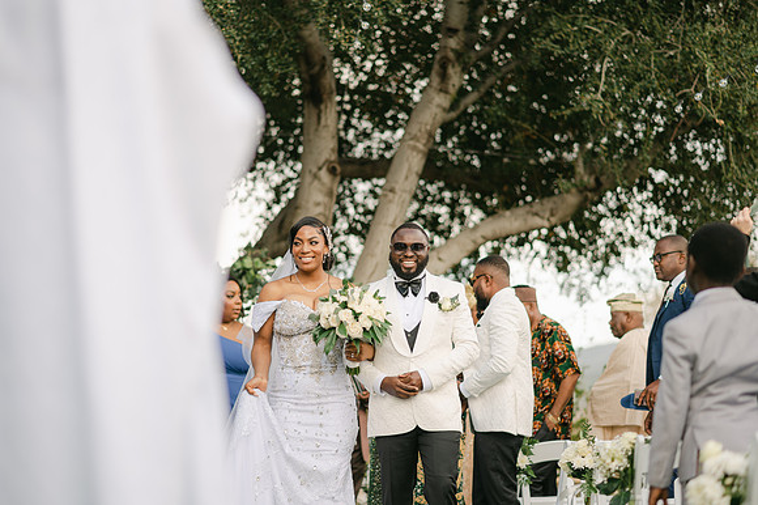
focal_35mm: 85
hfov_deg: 23.9
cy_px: 252
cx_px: 379
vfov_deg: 16.1
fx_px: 1789
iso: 100
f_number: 2
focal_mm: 85
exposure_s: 1/800
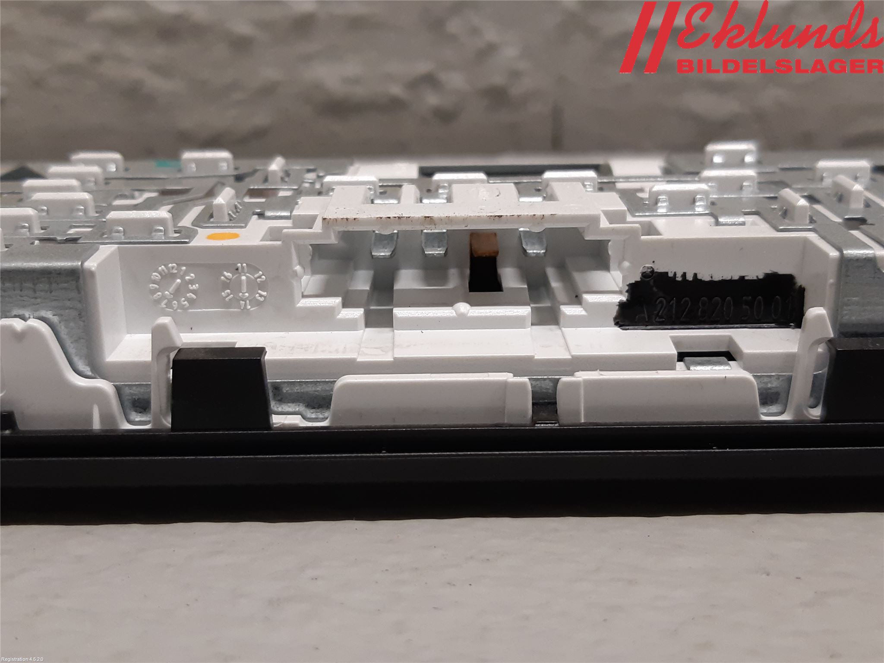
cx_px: 442
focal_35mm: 26
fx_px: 664
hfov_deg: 67.3
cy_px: 332
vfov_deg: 53.1
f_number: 1.7
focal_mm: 3.93
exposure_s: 1/50
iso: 125
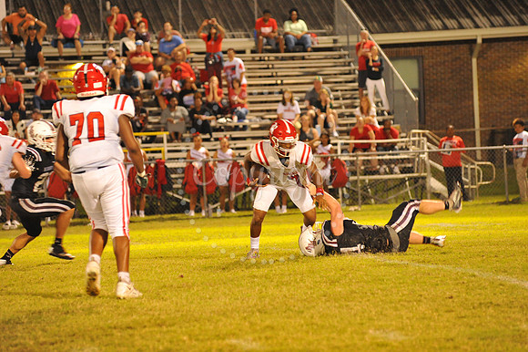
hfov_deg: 10.3
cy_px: 176
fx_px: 2932
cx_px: 264
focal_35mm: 200
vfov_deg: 6.9
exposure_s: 1/160
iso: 5000
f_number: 5
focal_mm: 200
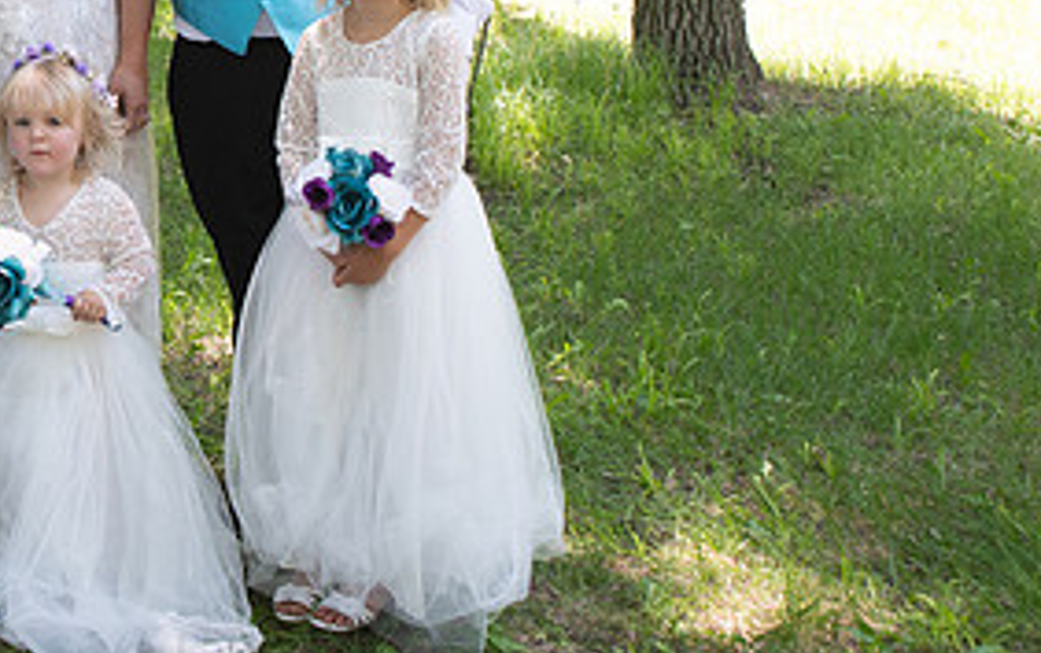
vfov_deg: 17.2
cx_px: -11
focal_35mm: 73
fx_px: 2074
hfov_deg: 26.6
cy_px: -98
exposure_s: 1/125
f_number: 5
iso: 250
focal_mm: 29
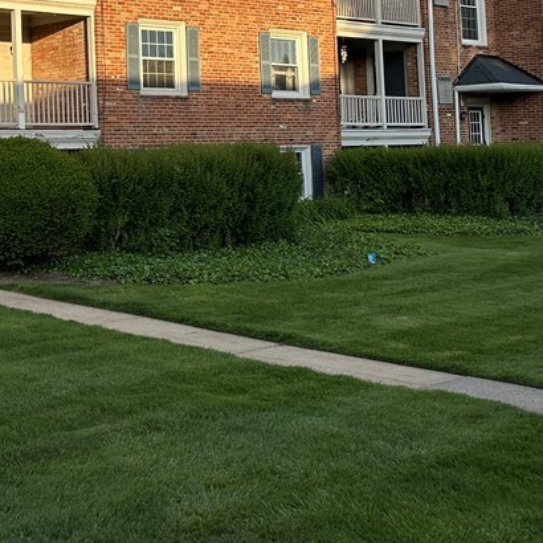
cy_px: 70
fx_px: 941
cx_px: -44
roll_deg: +0.5
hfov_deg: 29.3
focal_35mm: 53
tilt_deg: +4.6
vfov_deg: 31.0
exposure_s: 1/2353
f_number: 1.78
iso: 80
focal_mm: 6.86
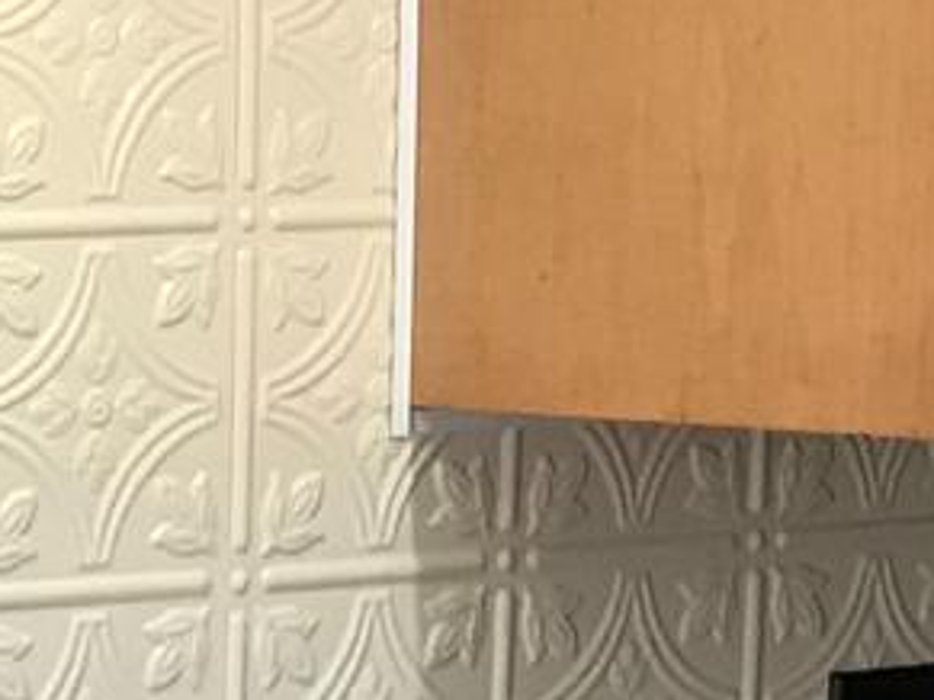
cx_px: -1297
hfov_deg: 9.1
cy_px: 610
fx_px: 5313
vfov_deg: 7.5
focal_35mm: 197
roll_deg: +0.7
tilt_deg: -5.5
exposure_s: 1/17
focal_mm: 3.99
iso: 40
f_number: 1.8
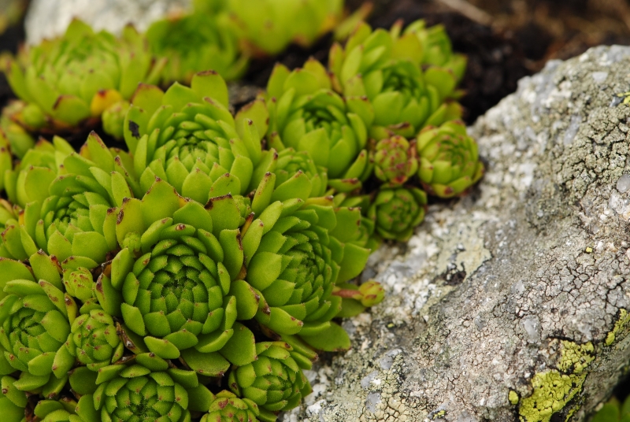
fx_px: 2235
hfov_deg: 16.0
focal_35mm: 128
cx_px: 315
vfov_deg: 10.8
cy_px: 211
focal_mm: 85
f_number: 8
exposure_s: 1/200
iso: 200
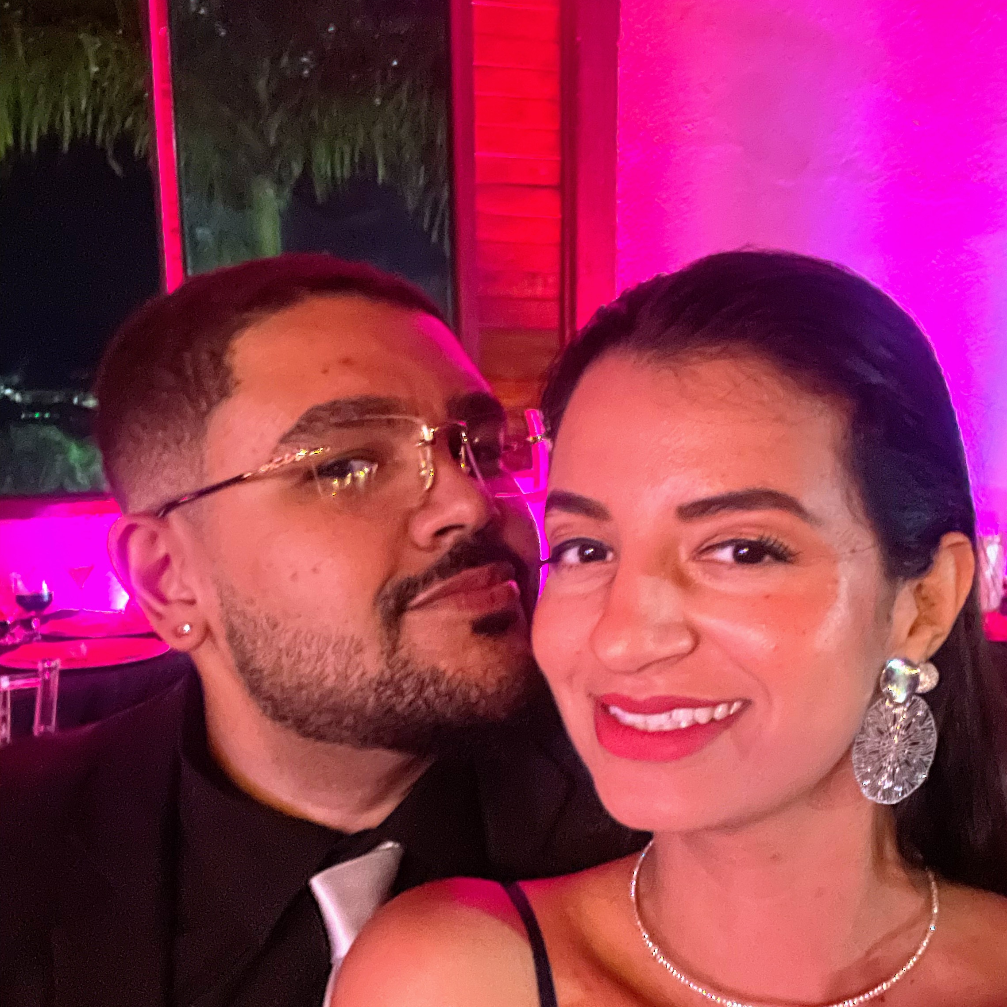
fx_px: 1185
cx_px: 512
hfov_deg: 46.0
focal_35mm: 36
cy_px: 664
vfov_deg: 45.4
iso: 2000
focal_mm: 2.71
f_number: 2.2
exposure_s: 1/15
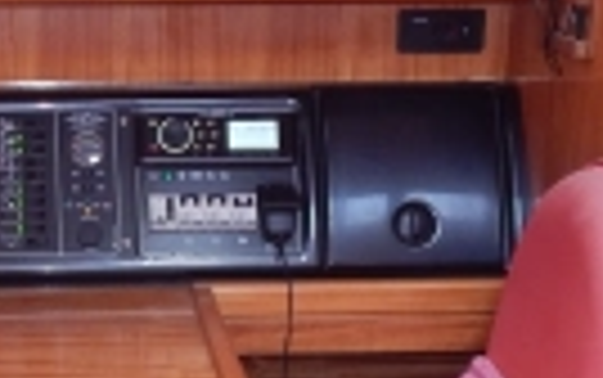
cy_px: 308
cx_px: 68
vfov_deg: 13.0
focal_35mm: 100
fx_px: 1645
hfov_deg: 20.4
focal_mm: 4
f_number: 3
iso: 160
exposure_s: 1/30
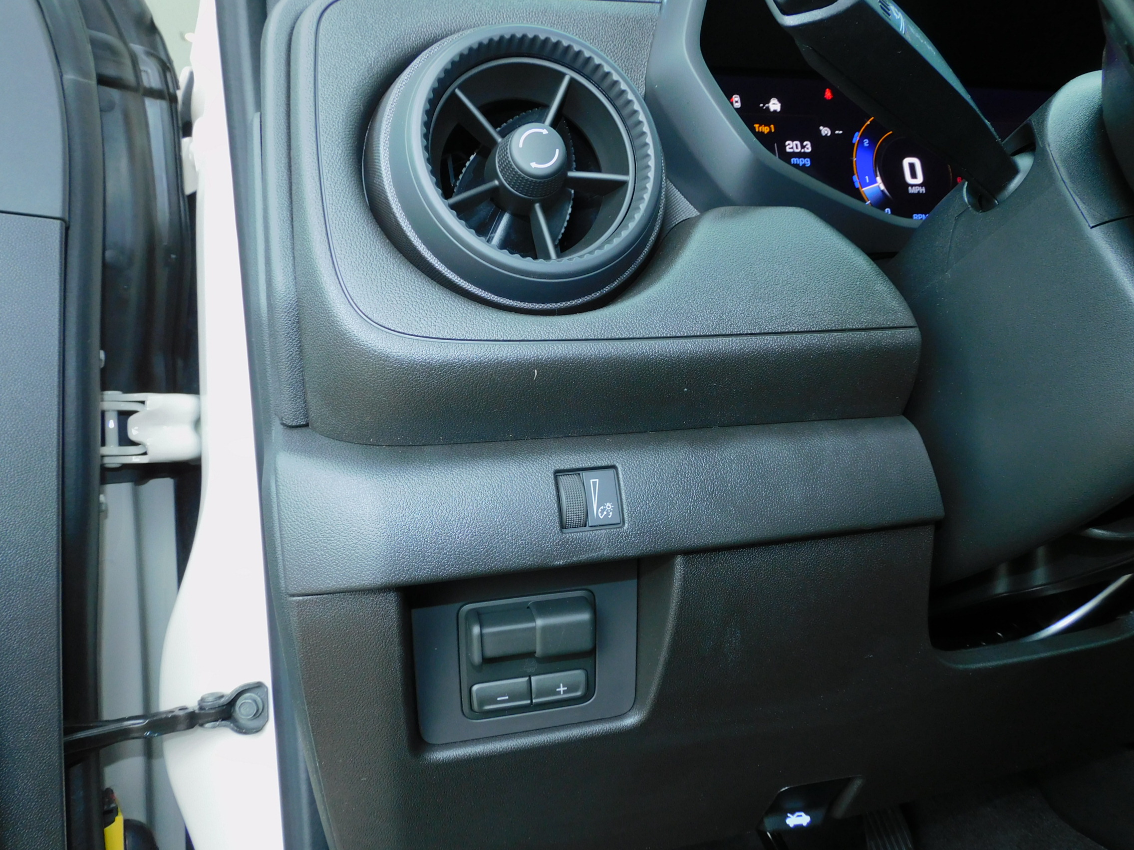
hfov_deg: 71.6
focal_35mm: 24
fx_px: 786
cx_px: 567
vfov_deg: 56.8
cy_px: 425
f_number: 3.3
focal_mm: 4.3
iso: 125
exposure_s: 1/40
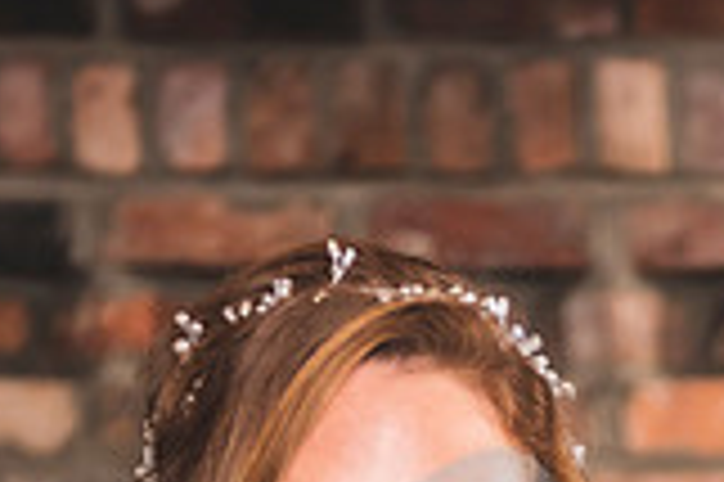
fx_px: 4621
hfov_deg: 8.8
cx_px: 965
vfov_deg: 5.9
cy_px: 849
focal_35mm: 230
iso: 200
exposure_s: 1/160
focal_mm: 62
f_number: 2.8
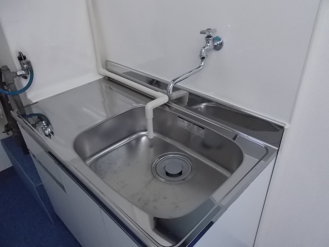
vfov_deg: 53.1
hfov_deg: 67.3
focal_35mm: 26
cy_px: 124
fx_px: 247
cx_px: 164
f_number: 3.2
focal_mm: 4.6
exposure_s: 1/125
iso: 500
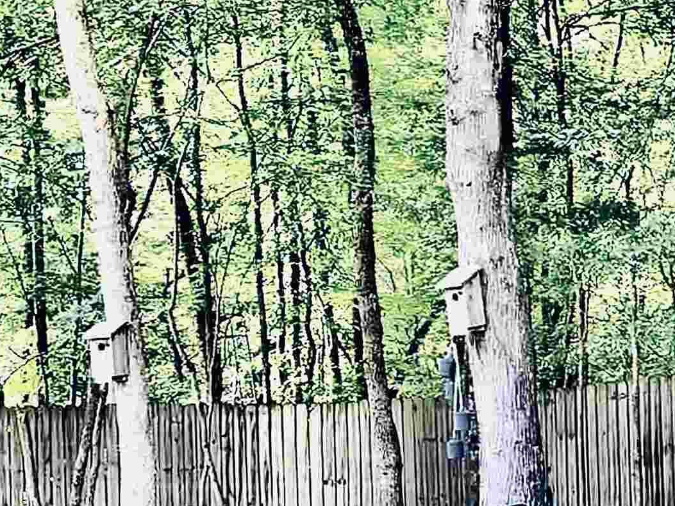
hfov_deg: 26.1
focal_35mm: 70
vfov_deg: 21.0
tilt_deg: +2.0
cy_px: 304
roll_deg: +2.4
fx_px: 1365
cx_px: 702
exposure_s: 1/64
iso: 200
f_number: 1.78
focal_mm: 6.76
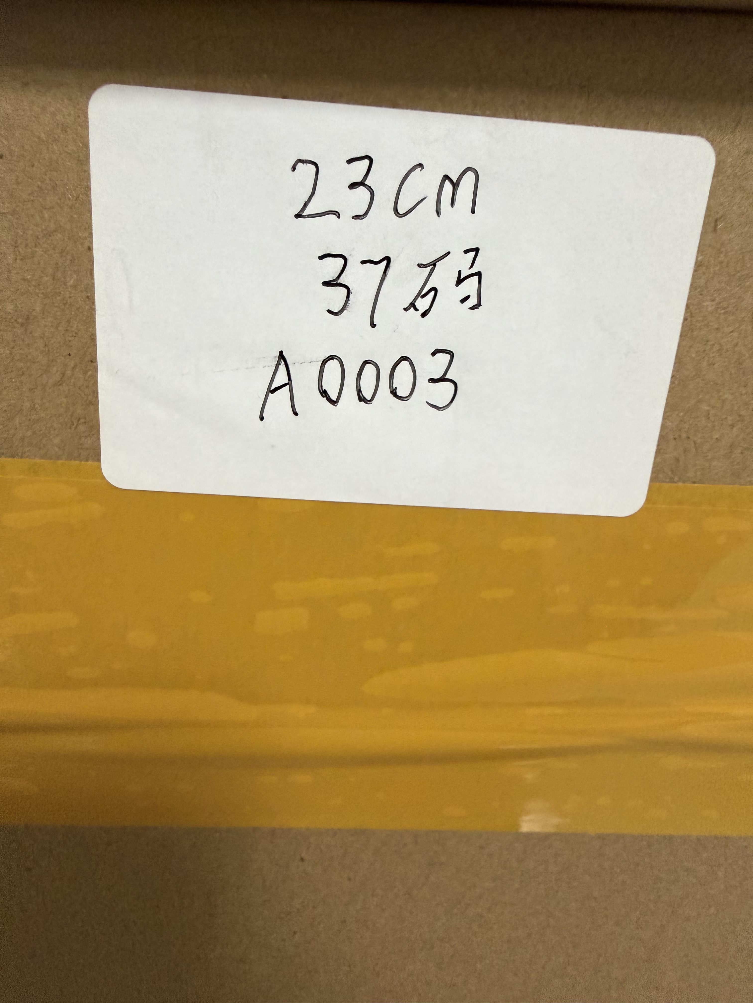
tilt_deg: -19.8
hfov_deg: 56.8
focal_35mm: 24
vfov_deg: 71.6
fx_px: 696
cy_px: 502
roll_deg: -0.3
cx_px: 376
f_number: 2.2
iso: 500
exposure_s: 1/50
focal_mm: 2.22
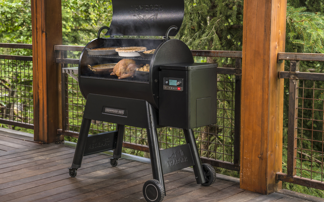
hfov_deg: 32.0
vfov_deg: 20.3
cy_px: 90
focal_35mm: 64
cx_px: 142
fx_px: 565
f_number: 3.5
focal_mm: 52
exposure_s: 1/60
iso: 320
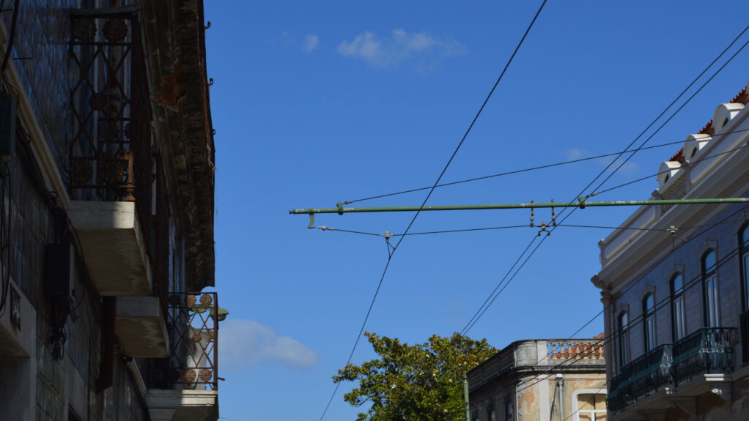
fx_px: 1719
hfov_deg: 24.6
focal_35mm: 87
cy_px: 194
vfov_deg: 14.0
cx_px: 374
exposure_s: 1/400
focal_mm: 55
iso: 100
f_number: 10
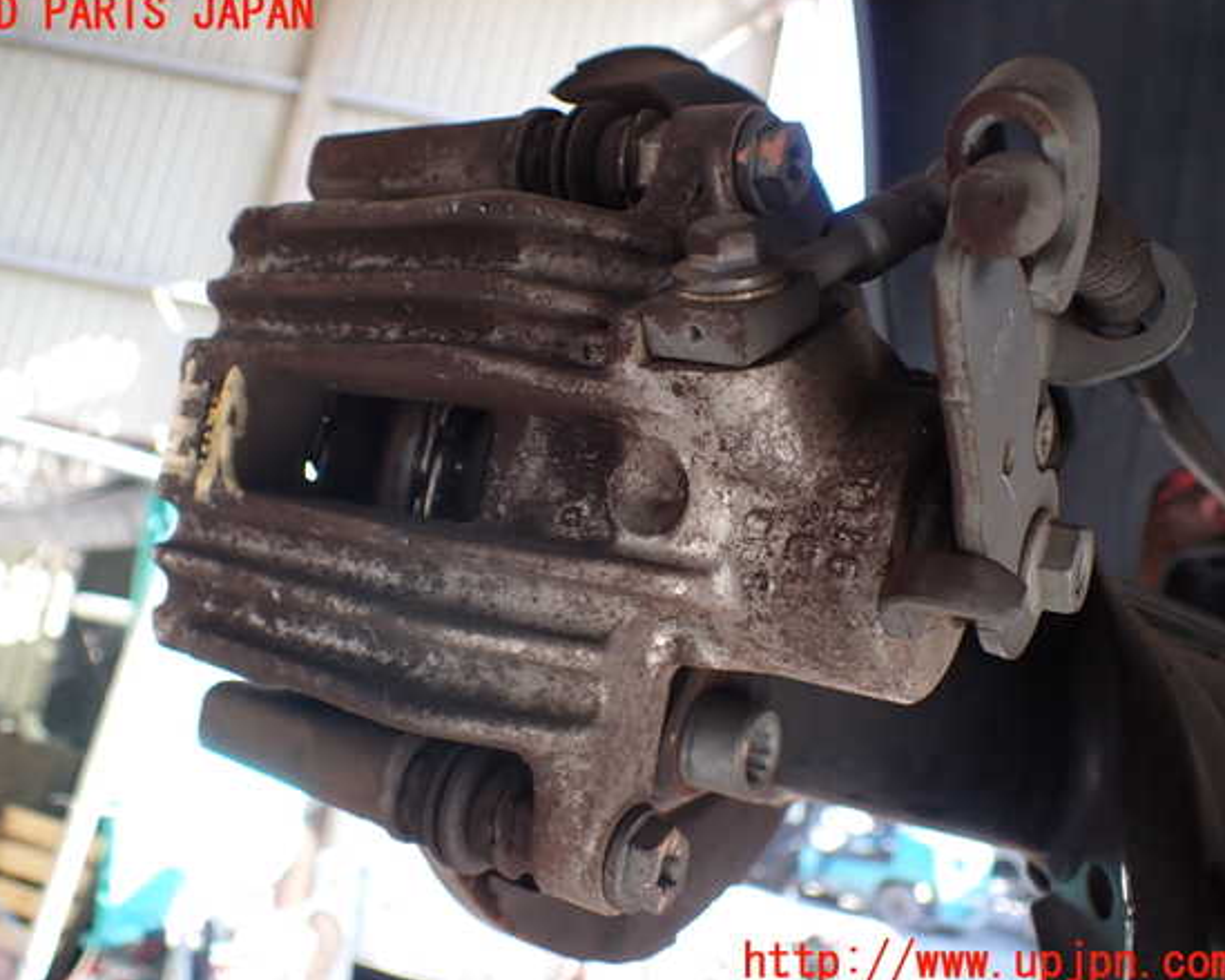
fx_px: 1160
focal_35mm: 32
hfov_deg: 55.6
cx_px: 578
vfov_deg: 45.8
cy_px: 489
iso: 200
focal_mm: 5.4
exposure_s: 1/125
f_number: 2.3
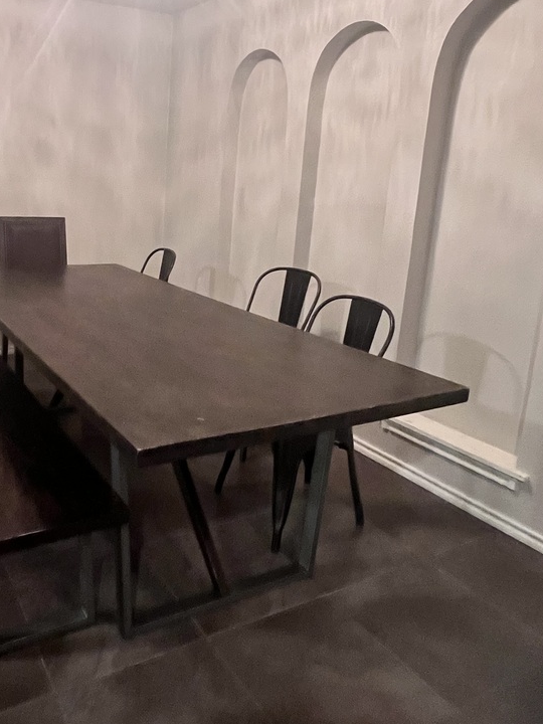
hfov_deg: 50.8
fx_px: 544
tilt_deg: -10.5
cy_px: 297
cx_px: 135
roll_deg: -2.5
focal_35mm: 26
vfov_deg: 66.8
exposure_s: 1/60
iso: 800
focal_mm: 1.57
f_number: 1.8
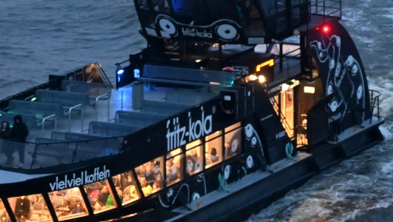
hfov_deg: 8.9
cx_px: 127
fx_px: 2523
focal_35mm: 242
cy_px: 100
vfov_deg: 5.0
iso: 8000
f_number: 4
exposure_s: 1/60
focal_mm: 120
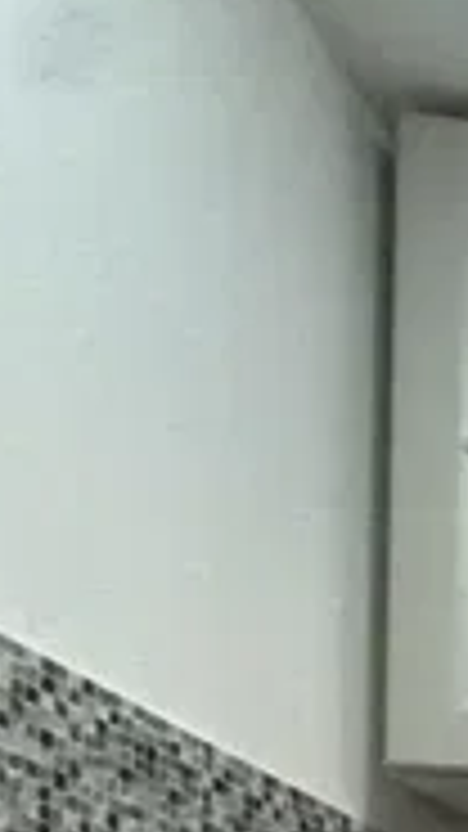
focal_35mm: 66
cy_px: 1228
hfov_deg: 10.3
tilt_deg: +2.5
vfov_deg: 24.9
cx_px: 1534
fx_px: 1457
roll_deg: -0.9
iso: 500
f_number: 2.2
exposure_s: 1/50
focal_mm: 2.22
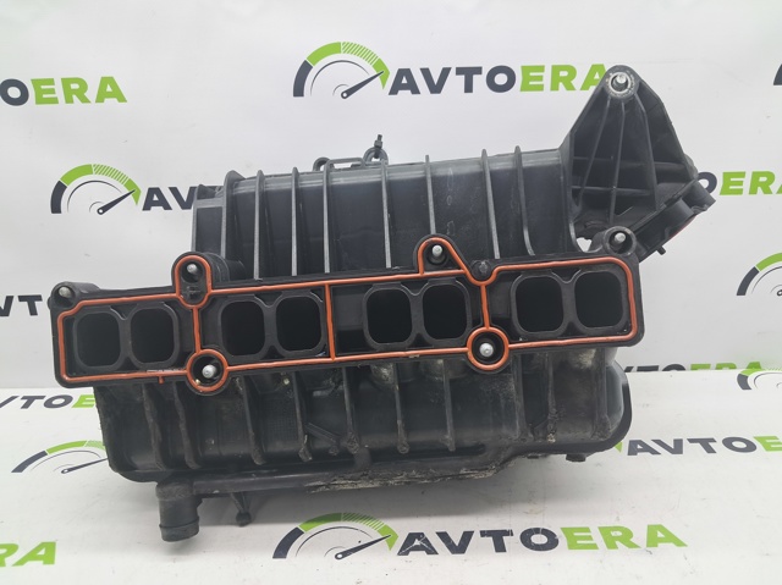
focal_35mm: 27
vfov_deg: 51.3
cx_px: 391
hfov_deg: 65.4
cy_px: 292
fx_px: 609
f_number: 1.8
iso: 50
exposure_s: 1/50
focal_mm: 4
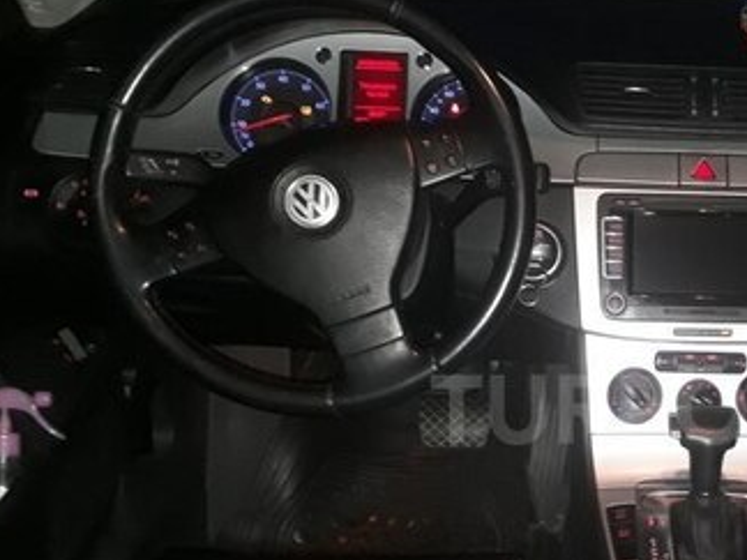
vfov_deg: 26.3
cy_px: 409
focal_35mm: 55
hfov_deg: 33.2
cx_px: 666
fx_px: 1187
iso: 160
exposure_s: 1/17
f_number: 1.9
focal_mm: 3.6
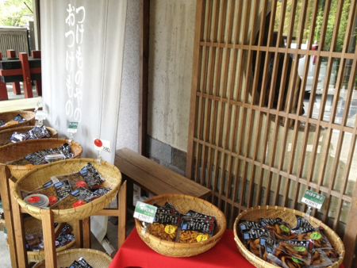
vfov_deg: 40.7
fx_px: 361
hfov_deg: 52.6
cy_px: 134
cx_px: 178
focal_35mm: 35
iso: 50
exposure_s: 1/60
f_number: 2.4
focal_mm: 4.28
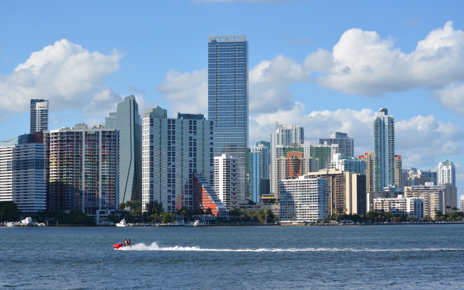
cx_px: 231
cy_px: 140
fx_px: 1069
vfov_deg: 15.5
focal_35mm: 85
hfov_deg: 24.5
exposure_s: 1/250
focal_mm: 55
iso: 100
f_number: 8
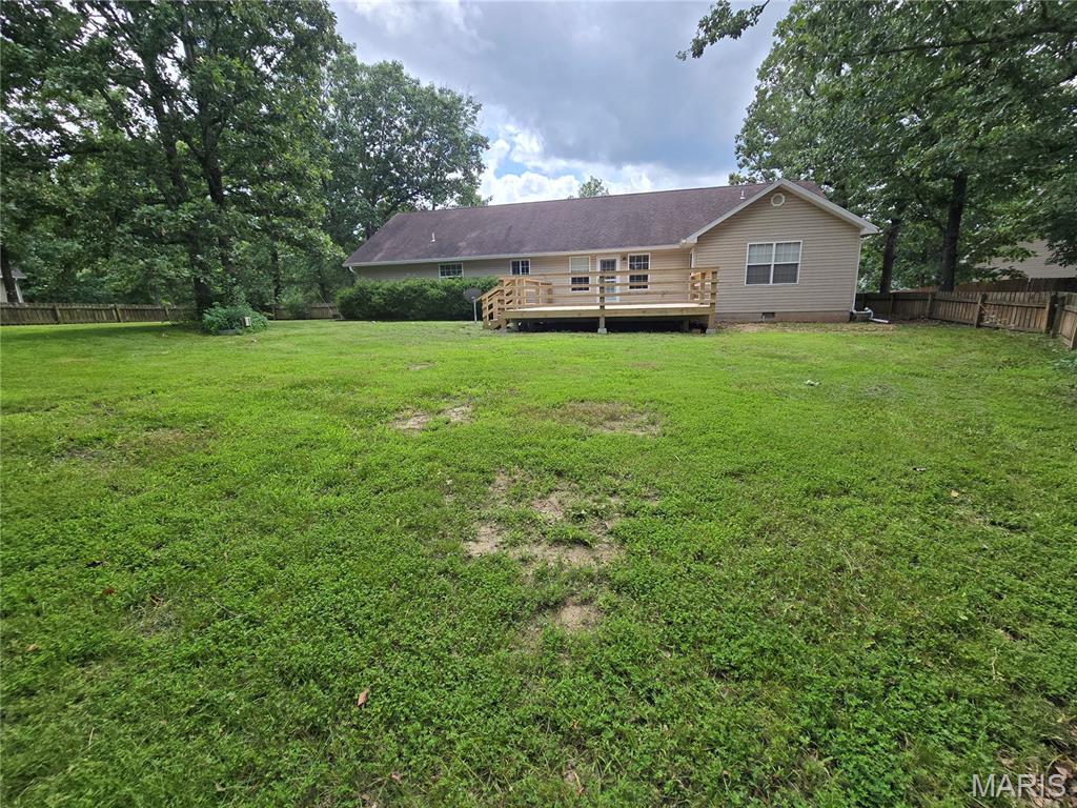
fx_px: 404
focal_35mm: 13
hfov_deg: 106.2
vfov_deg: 89.9
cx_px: 538
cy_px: 404
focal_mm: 2.2
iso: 50
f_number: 2.2
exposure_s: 1/790
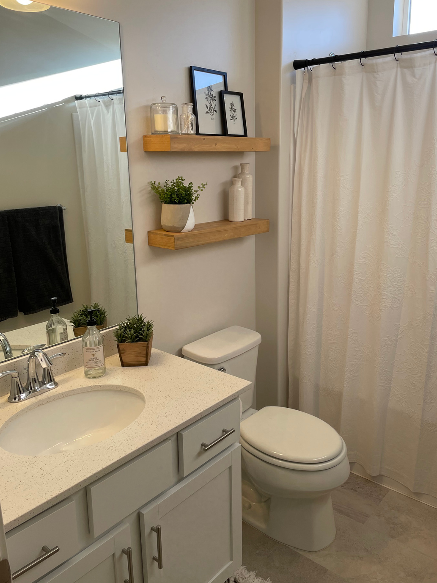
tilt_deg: -11.9
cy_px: 278
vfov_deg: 61.6
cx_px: 236
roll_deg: +1.3
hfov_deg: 48.2
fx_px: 488
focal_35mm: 29
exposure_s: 1/166
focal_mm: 4.2
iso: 32
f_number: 1.6
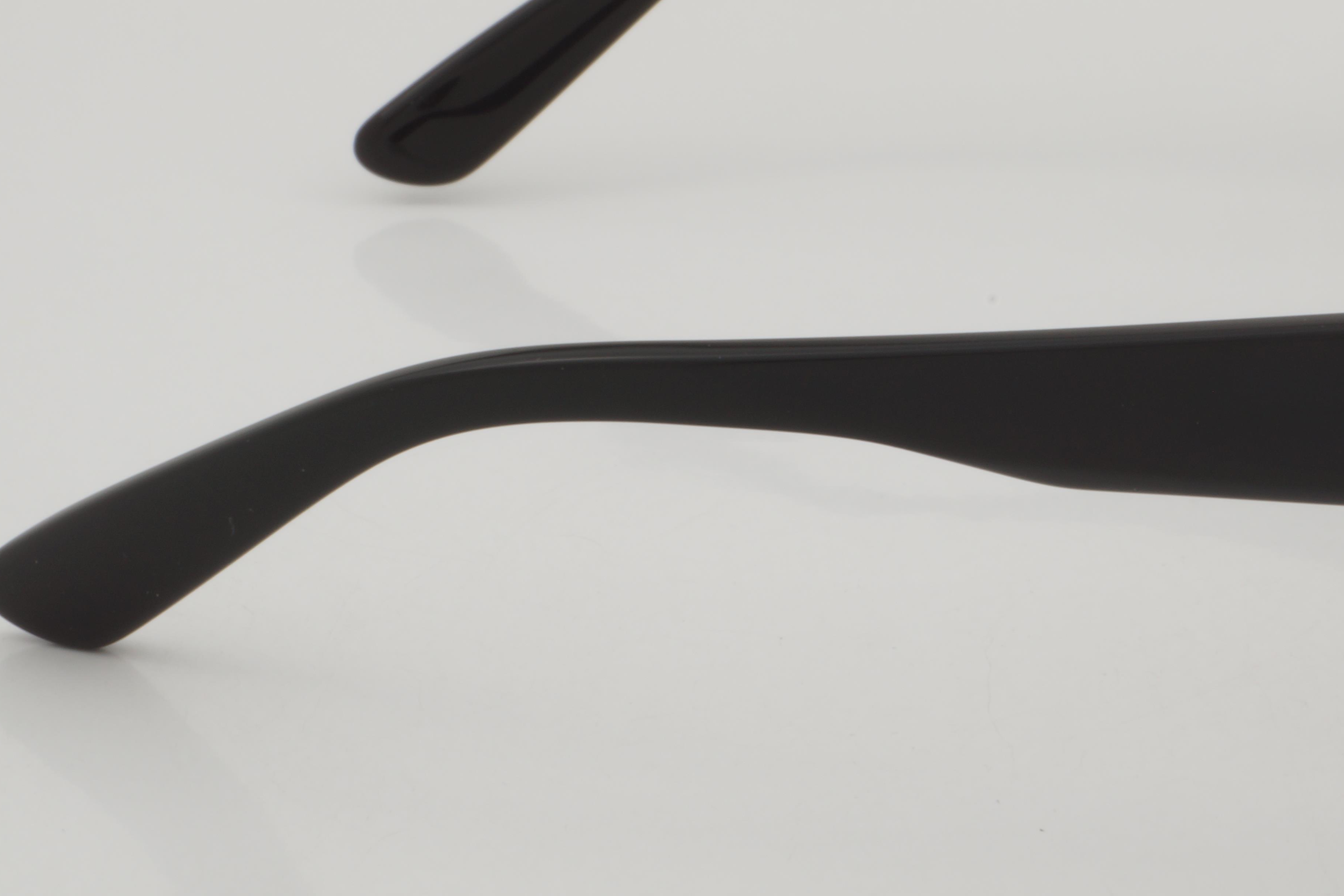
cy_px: 241
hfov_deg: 16.5
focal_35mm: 123
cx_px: 1062
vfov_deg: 11.1
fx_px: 4591
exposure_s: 1/3
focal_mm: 50
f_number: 32
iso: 100
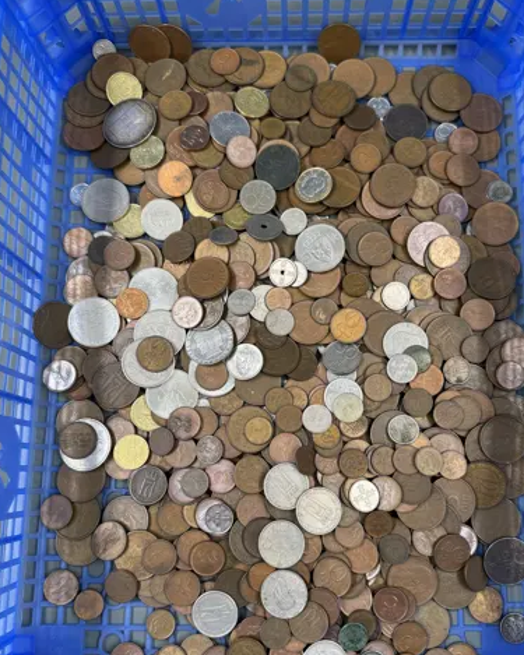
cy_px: 355
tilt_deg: -80.1
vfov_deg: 58.7
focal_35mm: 30
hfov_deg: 48.4
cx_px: 282
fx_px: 582
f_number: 1.78
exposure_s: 1/132
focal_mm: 6.76
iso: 50
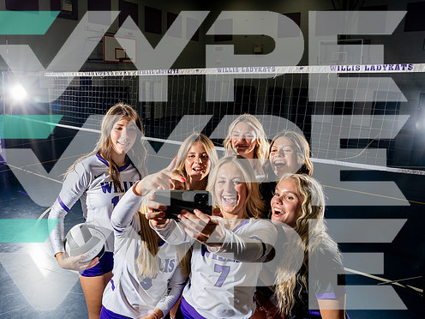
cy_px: 161
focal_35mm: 27
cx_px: 192
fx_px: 331
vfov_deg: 51.4
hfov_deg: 65.2
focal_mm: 24
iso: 500
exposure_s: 1/250
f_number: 8
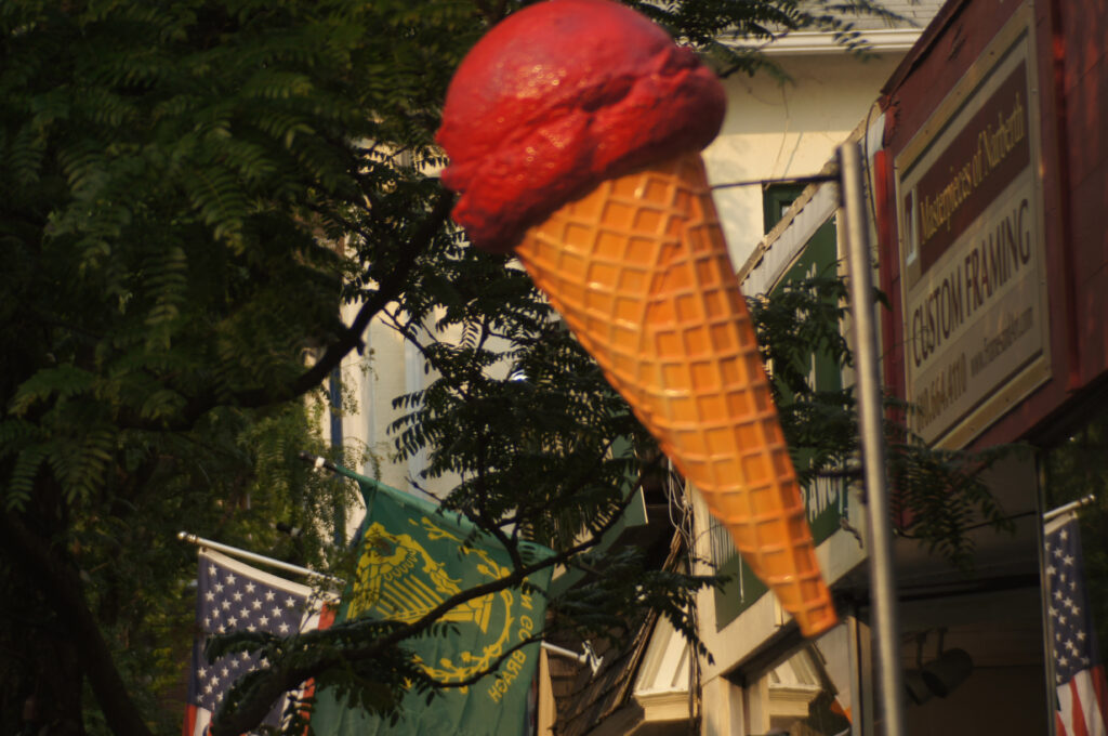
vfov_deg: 6.5
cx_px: 554
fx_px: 6455
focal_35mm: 210
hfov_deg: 9.8
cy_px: 368
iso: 160
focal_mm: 140
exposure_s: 1/160
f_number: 9
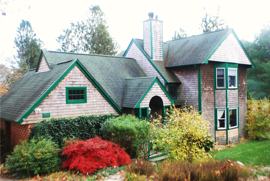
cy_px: 90
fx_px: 270
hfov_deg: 53.1
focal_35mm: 36
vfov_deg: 36.9
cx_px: 135
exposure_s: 1/100
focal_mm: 24
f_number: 5
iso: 200
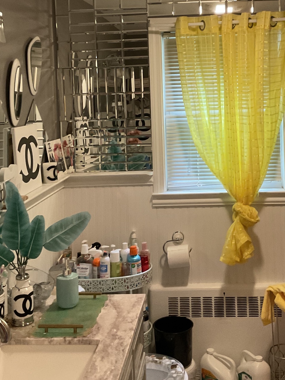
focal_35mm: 48
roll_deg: +1.3
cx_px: 186
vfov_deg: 38.9
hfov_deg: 30.1
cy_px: 107
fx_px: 527
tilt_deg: +0.6
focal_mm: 3
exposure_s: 1/60
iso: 250
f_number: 1.8
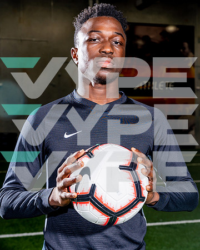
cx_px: 102
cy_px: 125
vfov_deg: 28.6
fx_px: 490
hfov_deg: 23.1
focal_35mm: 66
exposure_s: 1/125
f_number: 5.6
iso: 100
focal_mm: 47
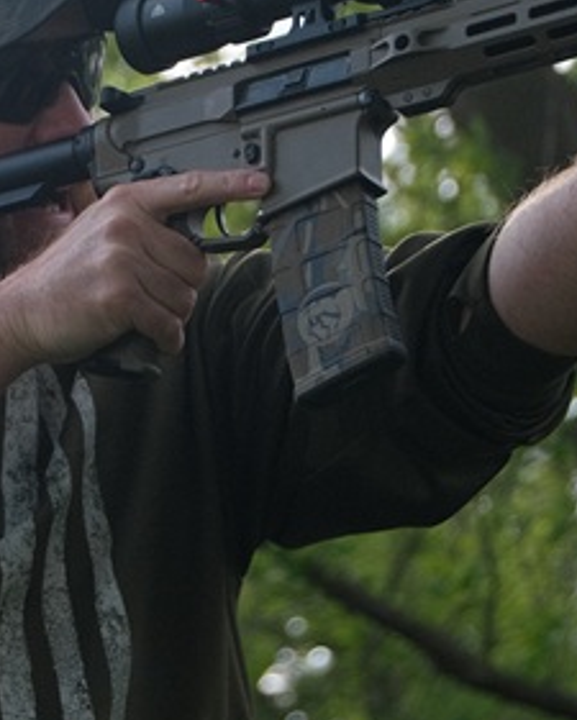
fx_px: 3691
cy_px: 205
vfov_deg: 11.1
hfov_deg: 8.9
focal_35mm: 173
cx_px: 21
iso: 200
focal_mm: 32
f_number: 2
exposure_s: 1/1250
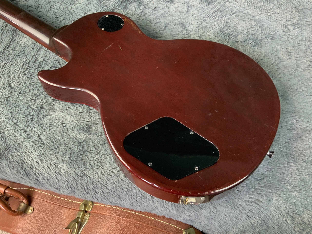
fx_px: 261
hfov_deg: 61.7
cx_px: 156
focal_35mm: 29
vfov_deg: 48.2
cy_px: 117
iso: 200
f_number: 1.8
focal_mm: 3
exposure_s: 1/50
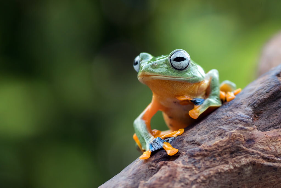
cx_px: 140
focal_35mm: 90
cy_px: 94
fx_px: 703
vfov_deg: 15.2
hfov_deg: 22.6
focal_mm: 90
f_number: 8
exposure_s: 1/400
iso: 500
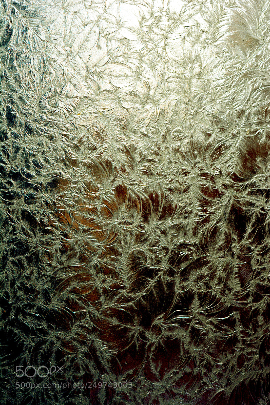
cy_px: 202
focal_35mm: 135
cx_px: 135
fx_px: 1519
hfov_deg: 10.2
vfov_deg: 15.2
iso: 560
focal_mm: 90
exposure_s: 1/30
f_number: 9
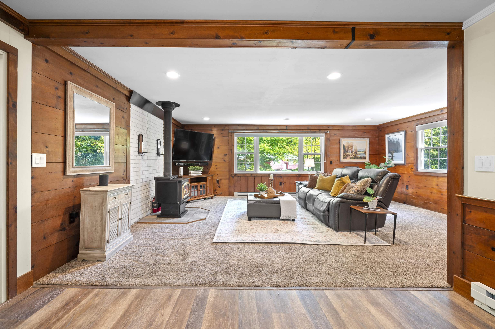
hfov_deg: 100.4
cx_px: 248
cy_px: 164
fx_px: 206
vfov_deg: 77.2
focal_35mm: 15
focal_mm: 15
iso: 250
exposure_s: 2.5
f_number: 7.1
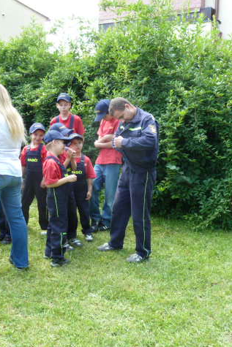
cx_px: 106
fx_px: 406
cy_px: 174
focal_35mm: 42
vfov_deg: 46.4
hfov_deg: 31.9
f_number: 3.4
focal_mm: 5
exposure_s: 1/40
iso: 80
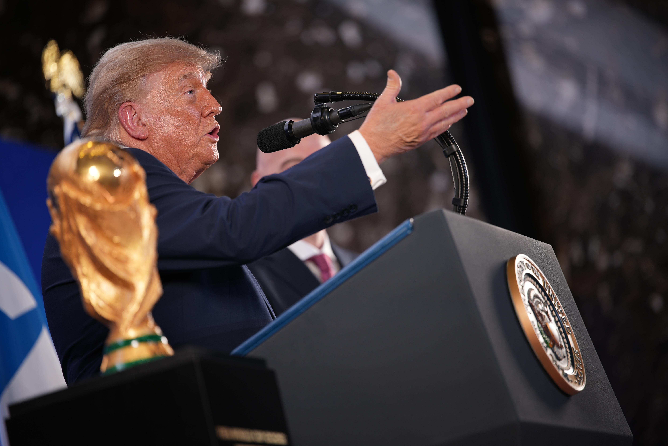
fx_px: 2783
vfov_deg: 9.1
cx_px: 334
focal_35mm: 150
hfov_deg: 13.7
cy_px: 223
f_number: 2
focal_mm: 150
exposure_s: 1/100
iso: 200
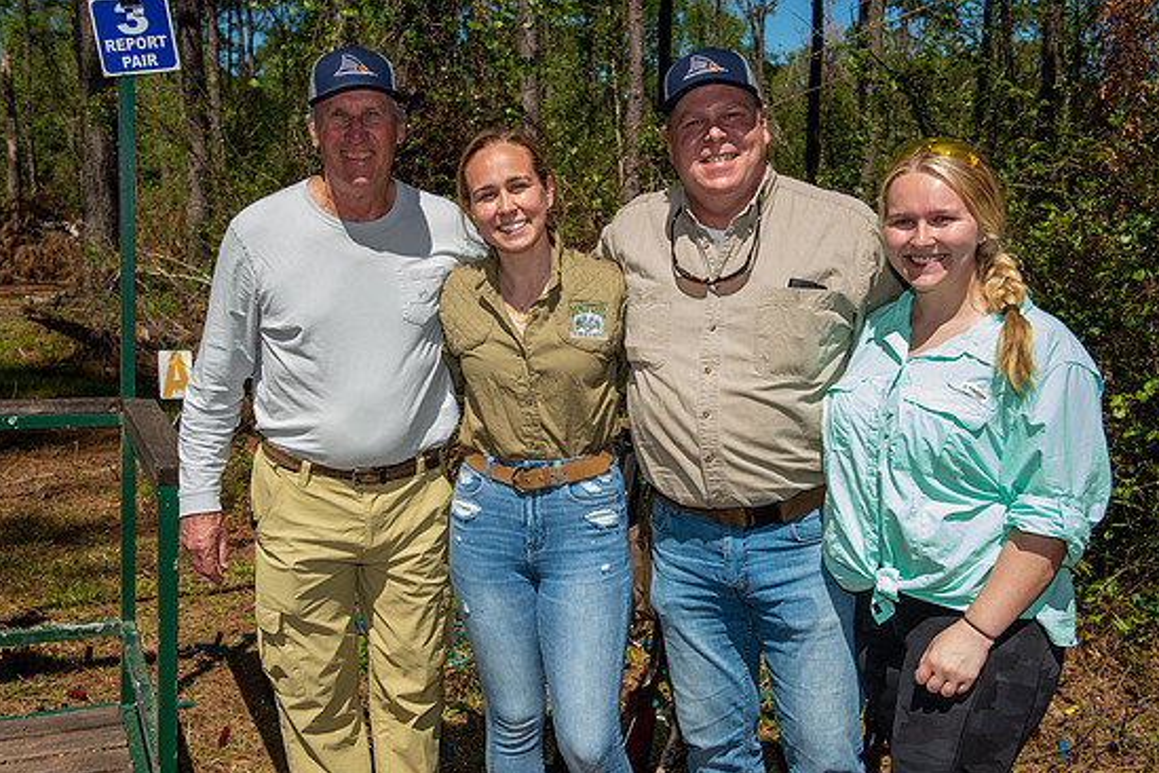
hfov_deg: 50.7
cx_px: 574
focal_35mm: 38
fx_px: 1223
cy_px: 406
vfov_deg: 35.0
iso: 50
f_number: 7.1
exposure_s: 1/250
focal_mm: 36
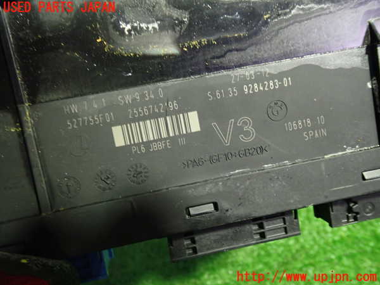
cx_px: 190
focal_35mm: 30
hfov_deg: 60.0
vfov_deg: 46.8
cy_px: 142
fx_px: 329
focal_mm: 5.4
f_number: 2.3
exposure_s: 1/30
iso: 500
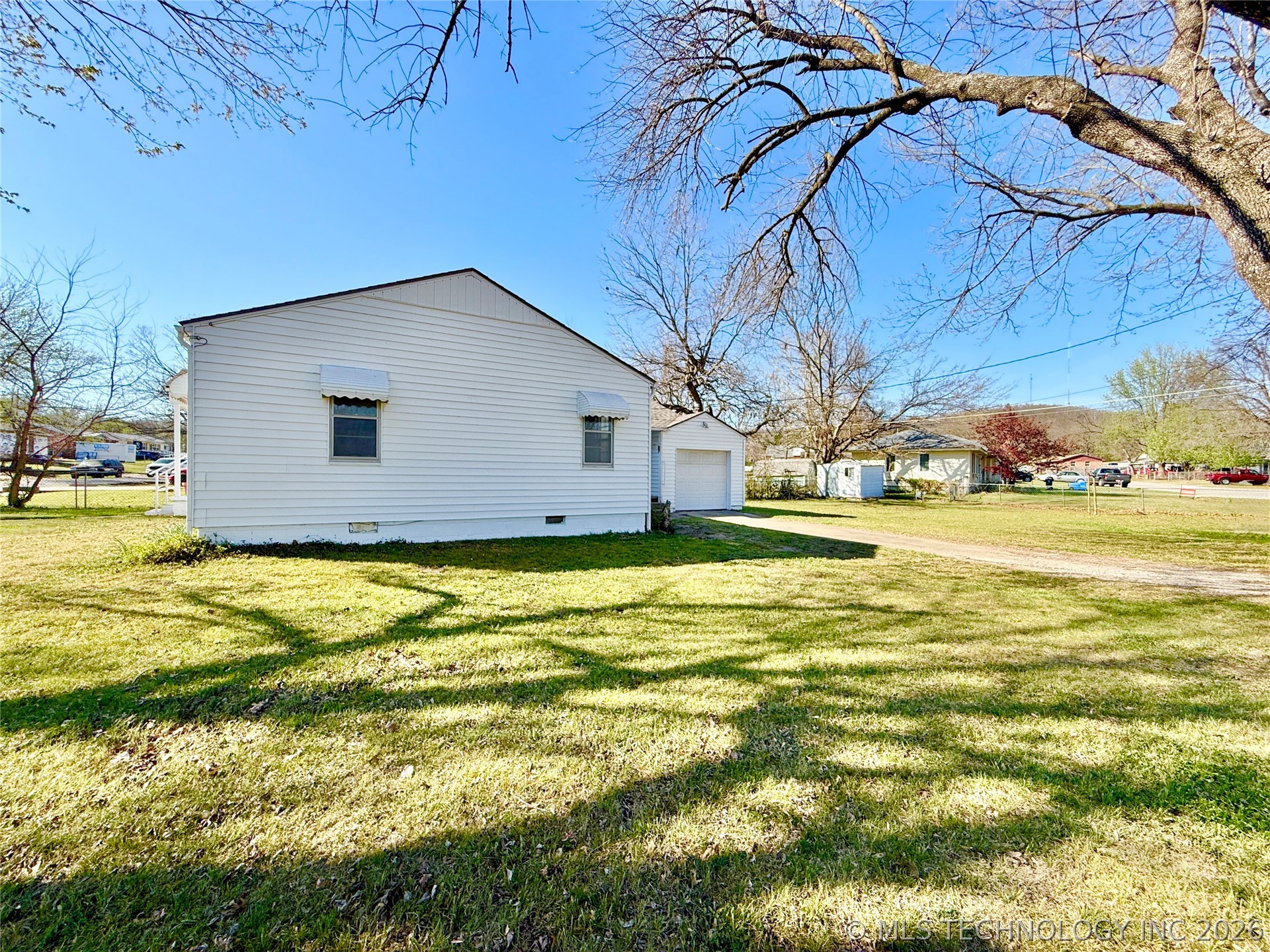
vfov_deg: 85.7
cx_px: 635
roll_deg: -0.2
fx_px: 514
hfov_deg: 102.1
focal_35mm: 14
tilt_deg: +0.5
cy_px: 476
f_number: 2.2
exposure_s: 1/1087
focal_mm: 2.22
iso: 50
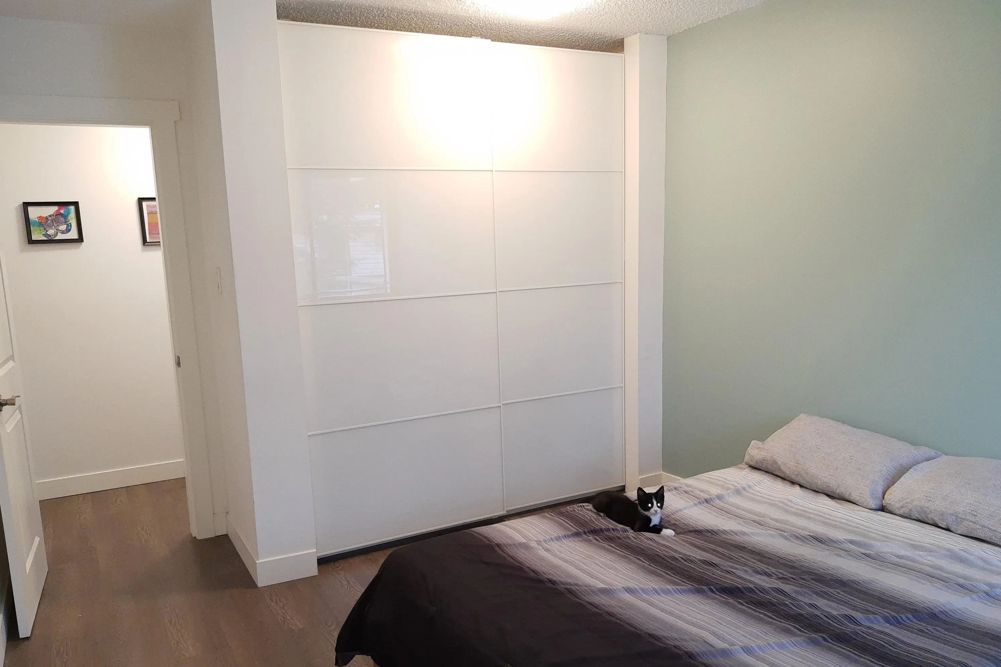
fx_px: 778
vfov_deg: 46.3
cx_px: 489
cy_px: 376
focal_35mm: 28
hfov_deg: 65.5
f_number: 1.7
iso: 157
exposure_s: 1/50
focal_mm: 4.75
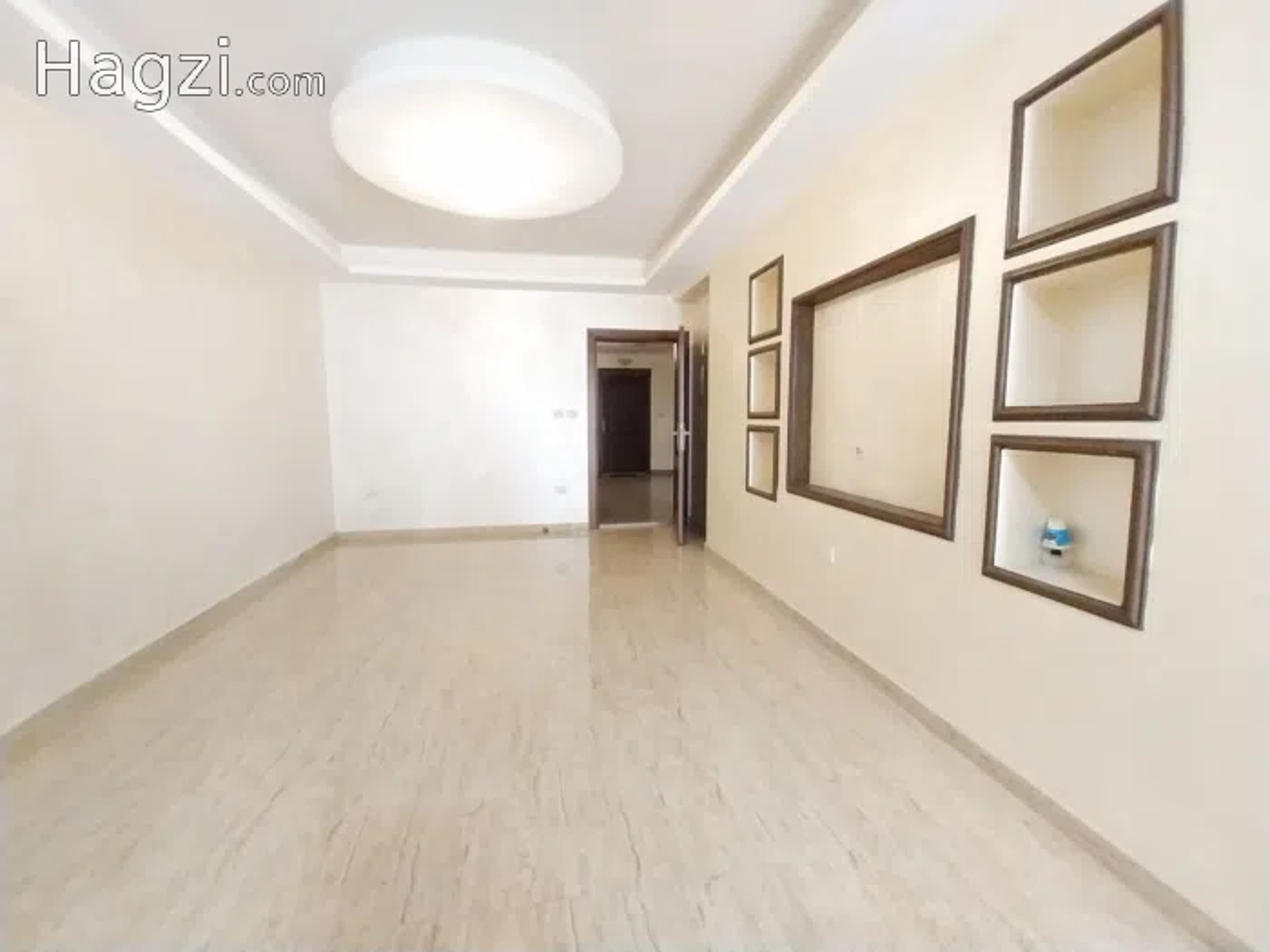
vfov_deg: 89.9
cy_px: 476
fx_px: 477
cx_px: 635
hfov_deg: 106.2
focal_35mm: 13
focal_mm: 1.3
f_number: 2.2
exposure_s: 1/14
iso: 400
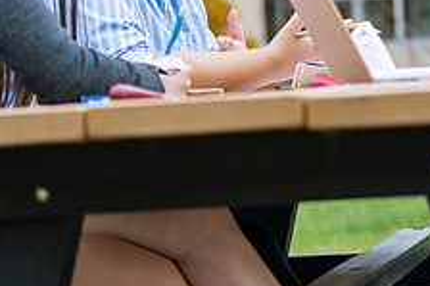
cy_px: -59
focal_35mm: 202
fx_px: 2411
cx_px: 154
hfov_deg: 10.2
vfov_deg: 6.7
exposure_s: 1/400
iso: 200
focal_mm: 78
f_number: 3.5
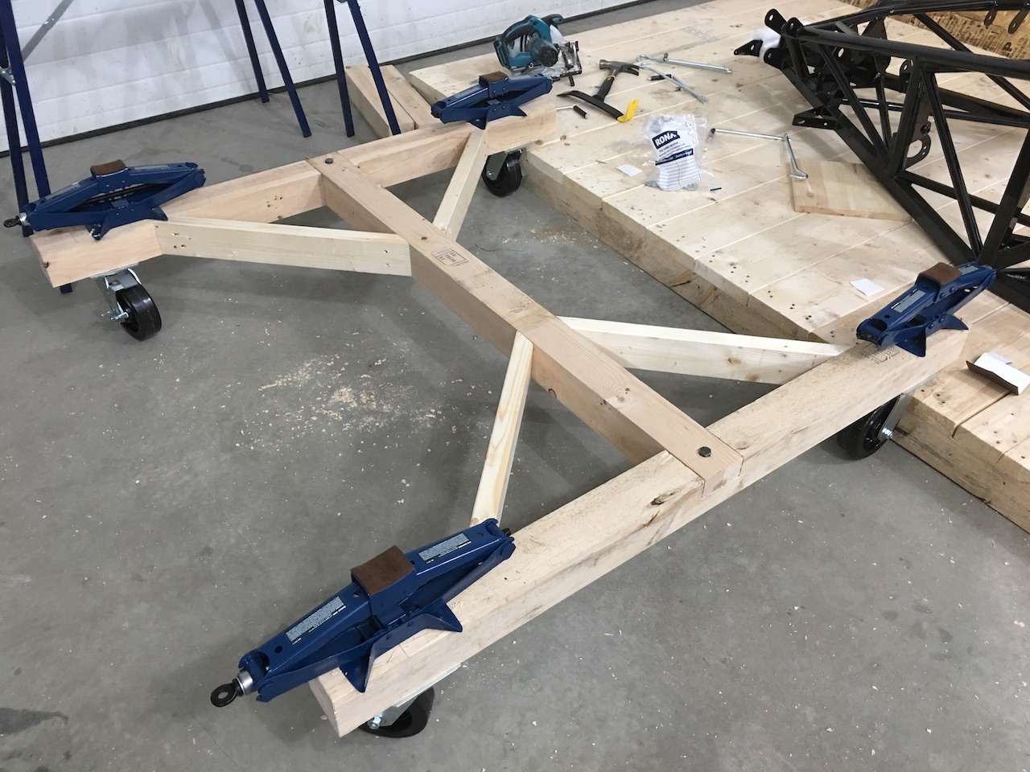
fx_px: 863
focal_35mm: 29
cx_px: 515
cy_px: 386
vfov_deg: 48.2
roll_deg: -1.1
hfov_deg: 61.7
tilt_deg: -39.9
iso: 64
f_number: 2.2
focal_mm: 4.15
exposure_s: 1/15
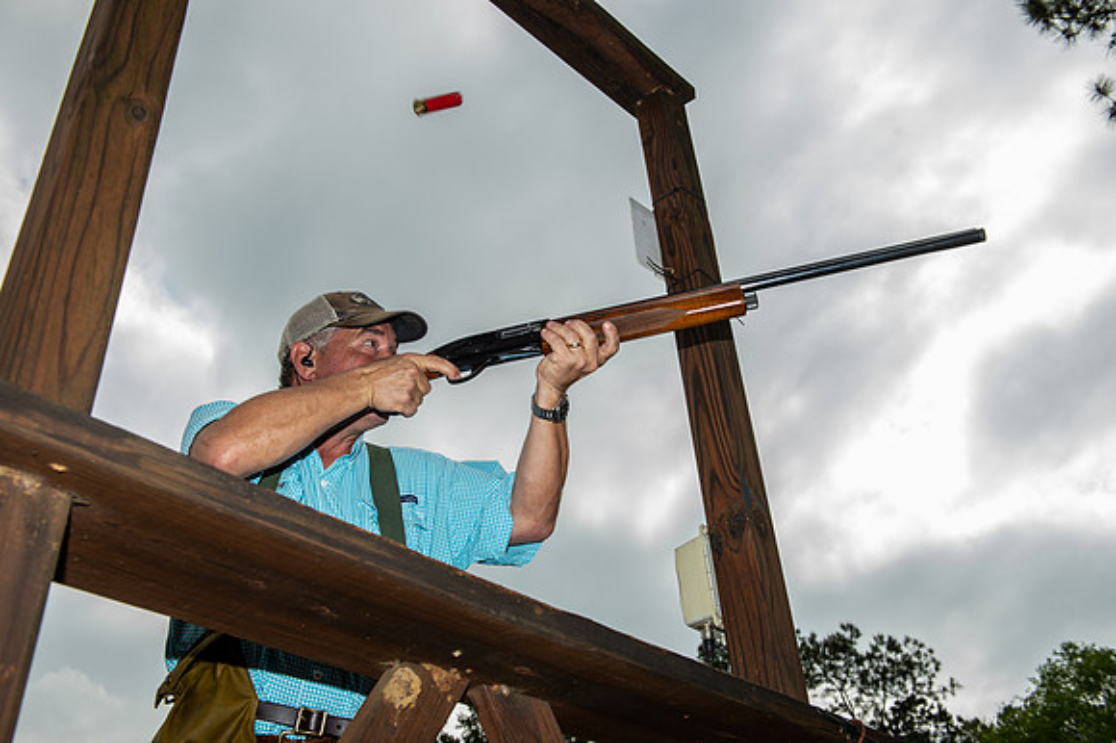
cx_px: 558
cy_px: 372
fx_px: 1084
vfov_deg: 37.8
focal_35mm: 35
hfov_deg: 54.5
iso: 125
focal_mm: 35
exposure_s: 1/250
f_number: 8
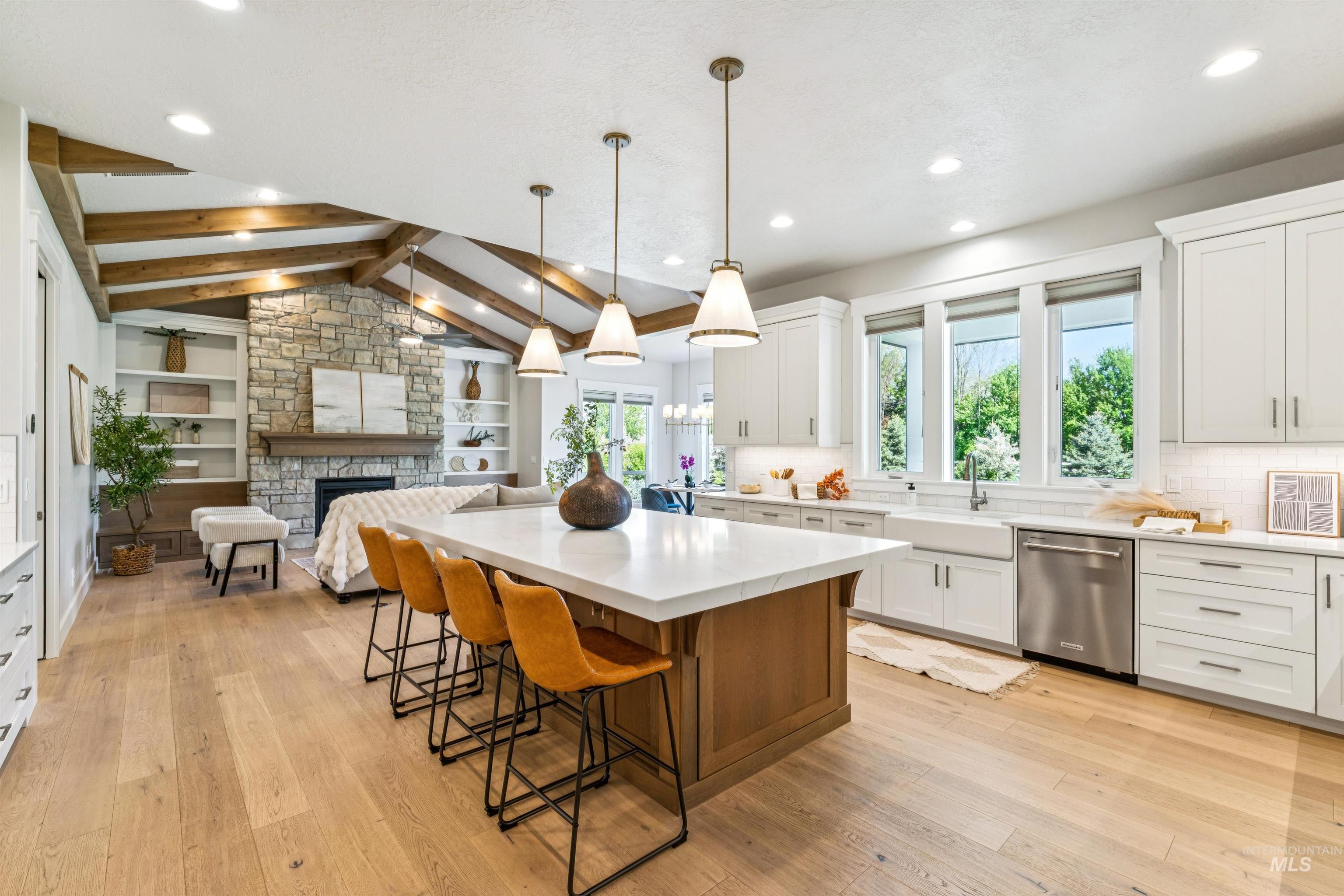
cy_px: 448
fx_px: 594
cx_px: 672
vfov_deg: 74.1
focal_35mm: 16
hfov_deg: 97.1
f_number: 13
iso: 400
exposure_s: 1/10
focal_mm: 15.9
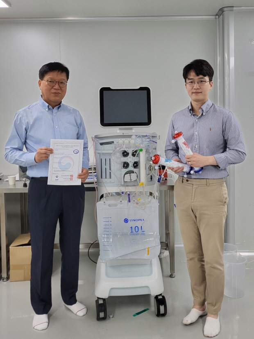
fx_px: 254
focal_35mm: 26
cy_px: 170
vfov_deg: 67.3
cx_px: 127
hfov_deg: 53.1
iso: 160
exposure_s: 1/120
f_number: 1.8
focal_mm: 4.25
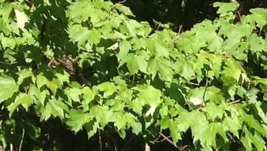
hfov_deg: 9.7
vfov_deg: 5.7
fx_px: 1452
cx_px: 551
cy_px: 396
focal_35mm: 205
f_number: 2.4
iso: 50
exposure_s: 1/581
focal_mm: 4.28
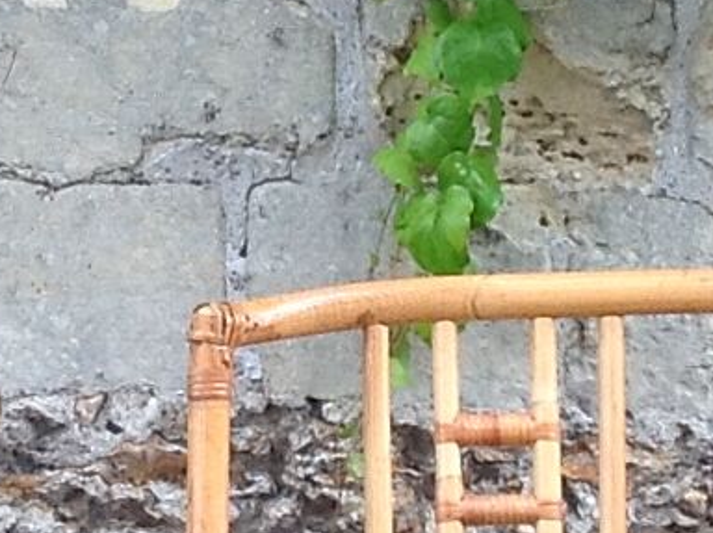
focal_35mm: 236
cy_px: 319
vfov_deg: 6.3
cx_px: 91
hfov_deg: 8.4
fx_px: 4855
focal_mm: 4.28
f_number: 2.4
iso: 80
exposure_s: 1/199
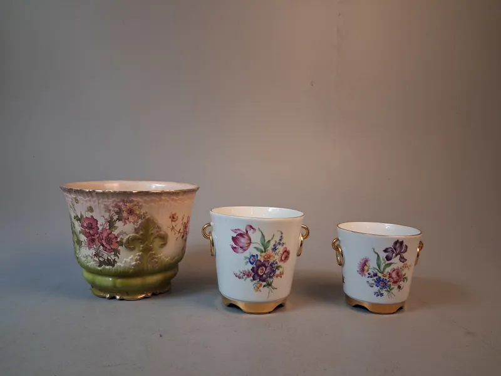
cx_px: 250
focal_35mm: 27
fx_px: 391
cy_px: 188
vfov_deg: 51.4
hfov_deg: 65.3
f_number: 1.8
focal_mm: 4
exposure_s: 1/50
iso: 250
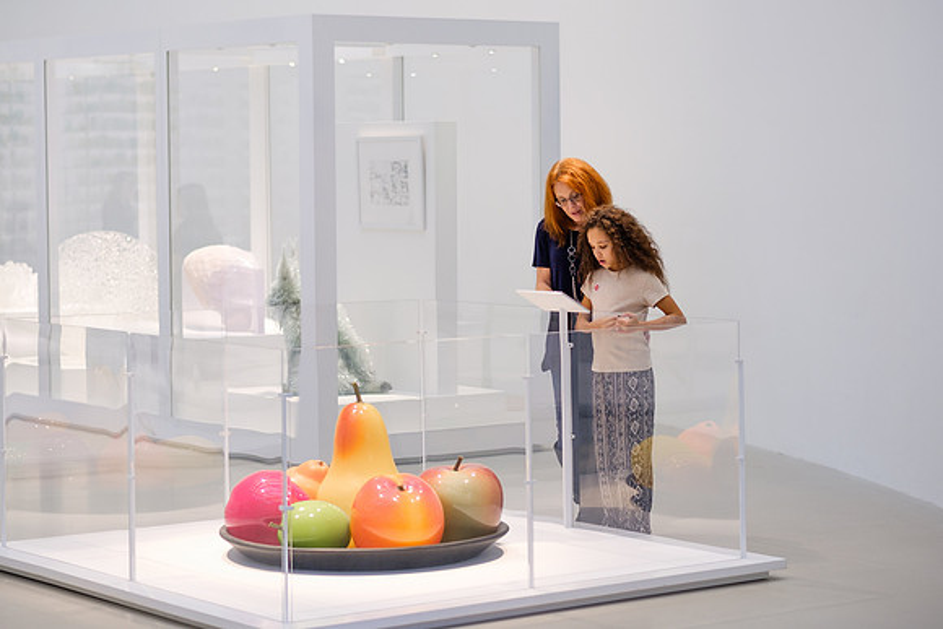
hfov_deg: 22.5
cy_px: 310
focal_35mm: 91
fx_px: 2373
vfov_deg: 15.1
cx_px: 464
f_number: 1.6
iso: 200
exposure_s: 1/100
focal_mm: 56
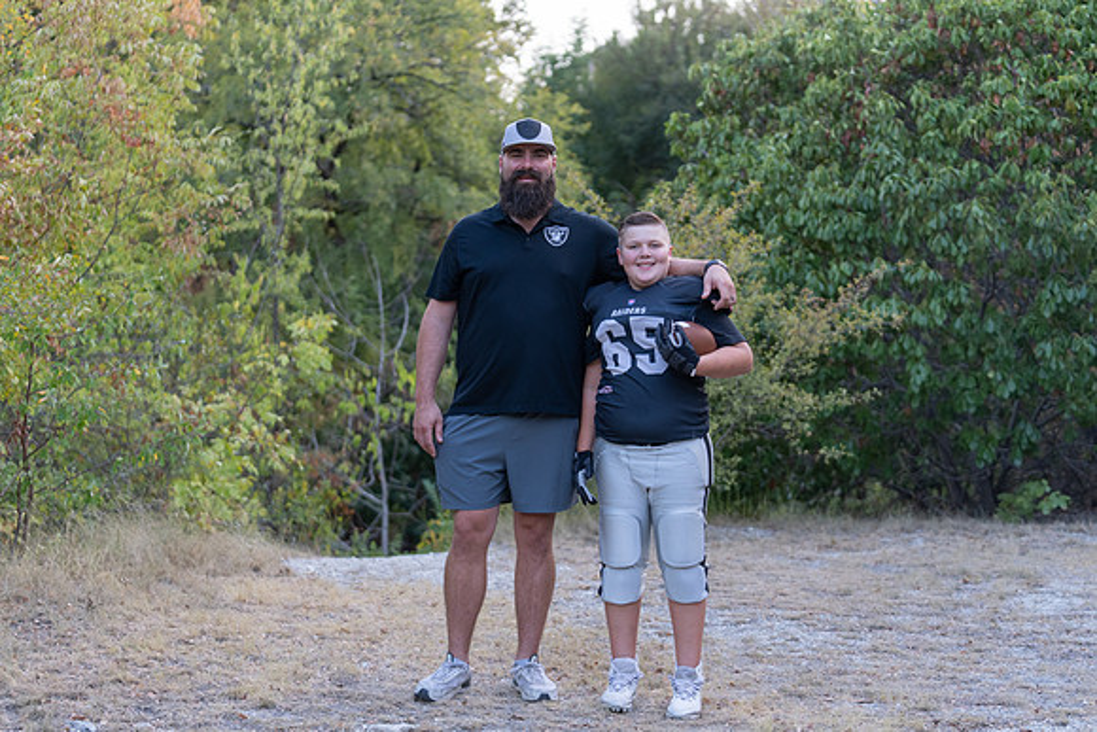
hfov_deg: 28.8
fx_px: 2133
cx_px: 548
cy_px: 366
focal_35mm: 70
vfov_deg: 19.5
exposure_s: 1/320
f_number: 2.8
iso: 640
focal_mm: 70
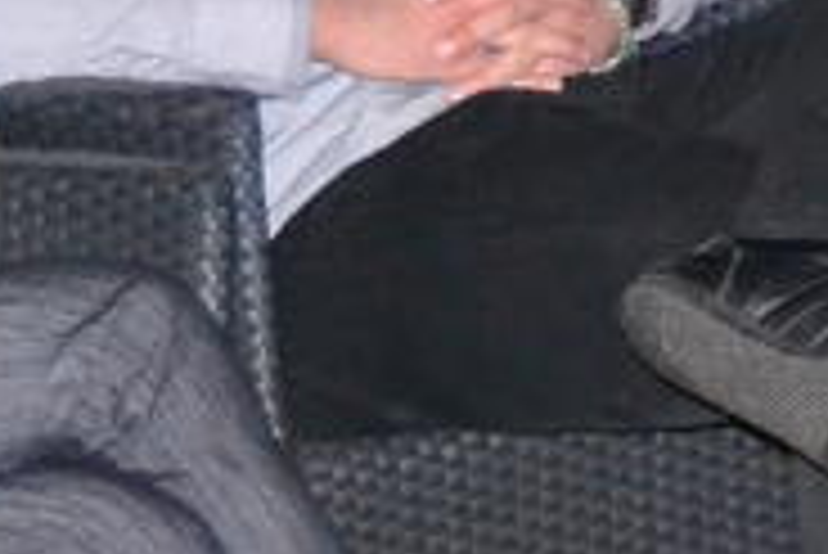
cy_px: -338
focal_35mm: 313
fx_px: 7204
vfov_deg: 4.4
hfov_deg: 6.4
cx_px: 1557
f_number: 4.5
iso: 3200
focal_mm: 32
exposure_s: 1/60
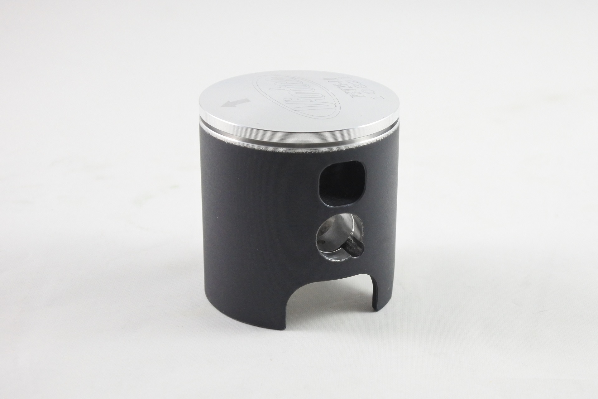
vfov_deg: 24.6
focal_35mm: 55
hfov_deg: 36.2
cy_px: 200
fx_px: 914
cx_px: 299
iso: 800
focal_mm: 20.6
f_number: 4.8
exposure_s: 1/100
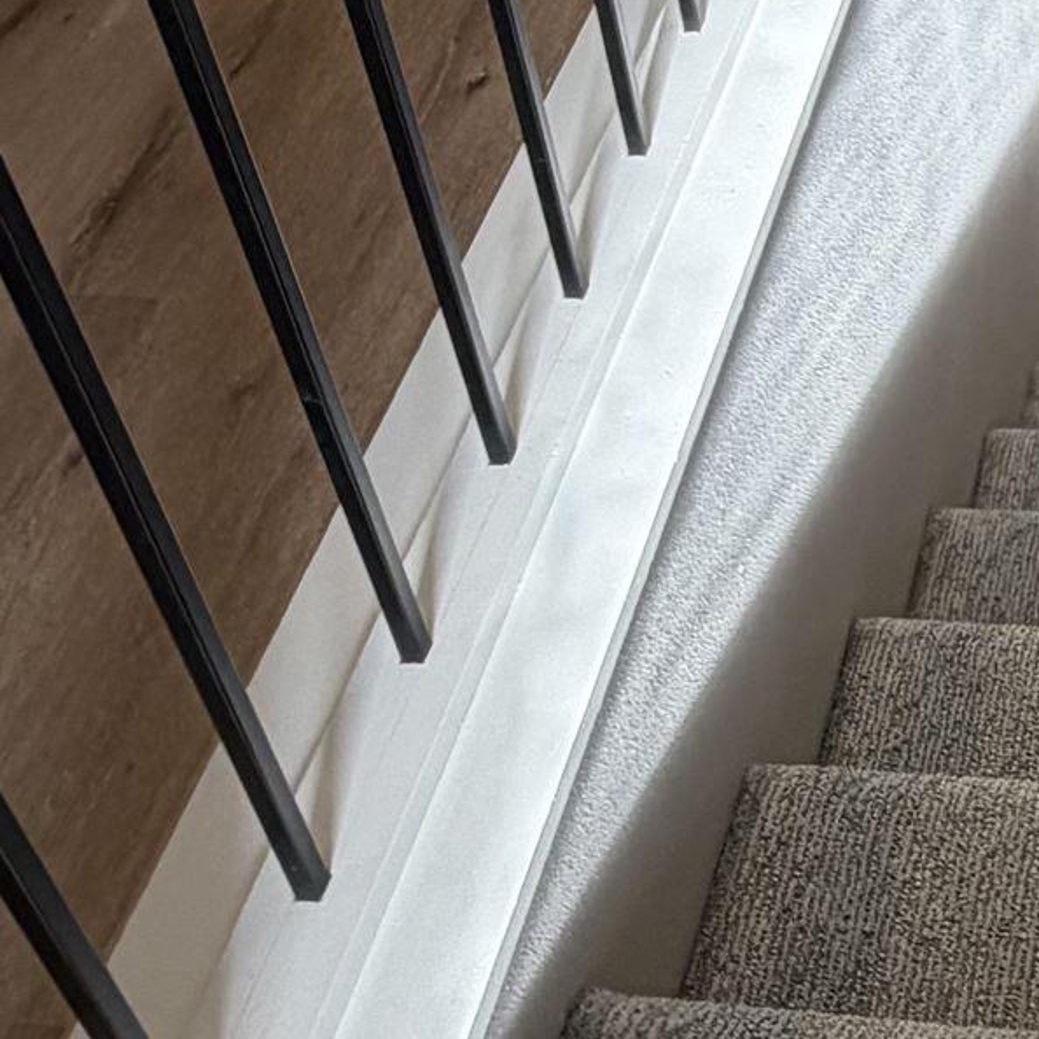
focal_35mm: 64
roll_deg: +0.3
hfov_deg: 24.3
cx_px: 1259
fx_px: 2173
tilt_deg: -32.8
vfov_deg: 24.3
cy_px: -220
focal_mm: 2.22
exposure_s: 1/120
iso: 100
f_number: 2.2
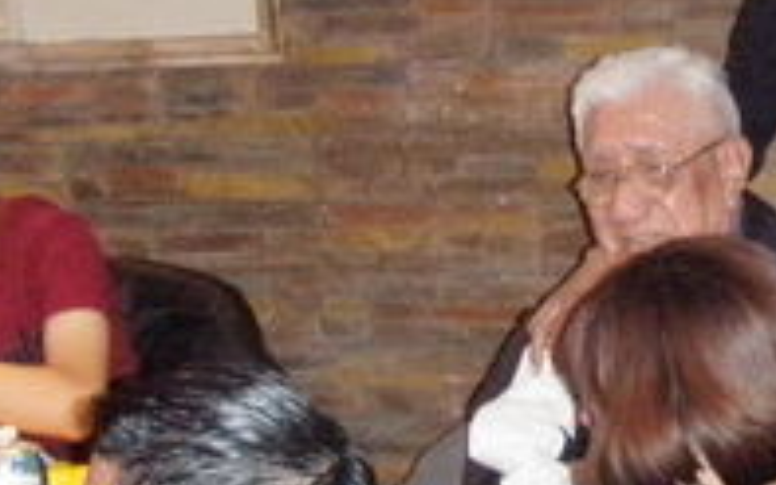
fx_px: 2770
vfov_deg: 9.9
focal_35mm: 131
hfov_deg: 15.6
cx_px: 815
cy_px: 47
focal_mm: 6.7
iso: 800
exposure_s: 1/30
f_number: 3.5
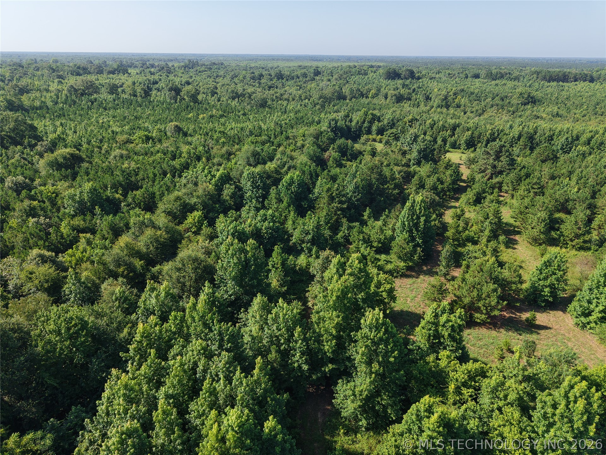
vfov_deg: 56.8
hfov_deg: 71.6
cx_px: 303
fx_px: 420
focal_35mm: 24
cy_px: 228
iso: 270
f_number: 1.8
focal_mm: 8.67
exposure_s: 1/3000
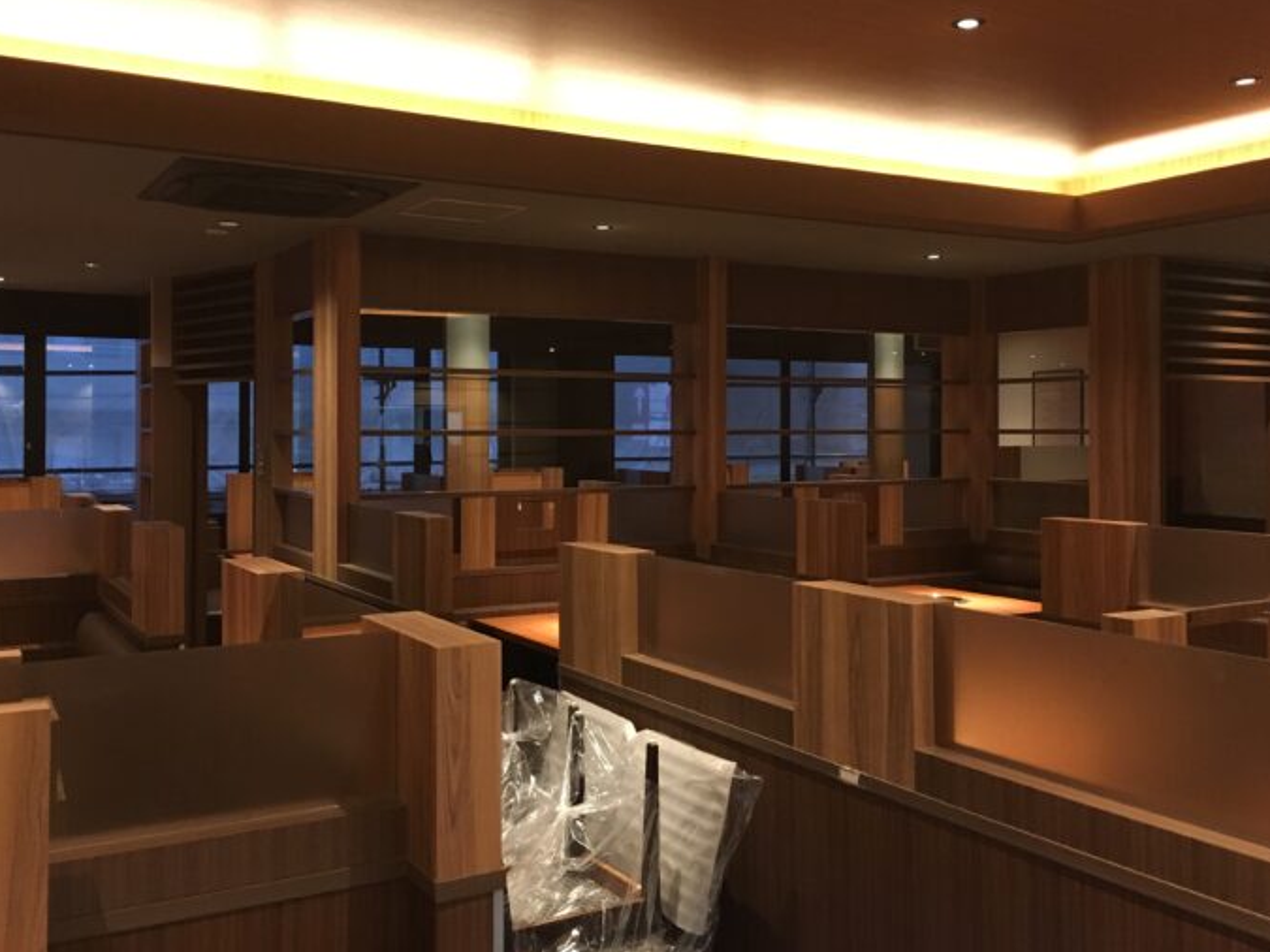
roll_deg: -0.3
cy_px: 412
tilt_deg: +0.8
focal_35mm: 33
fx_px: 1210
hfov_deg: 55.3
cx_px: 591
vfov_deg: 42.8
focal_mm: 4.15
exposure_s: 1/20
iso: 200
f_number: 2.2
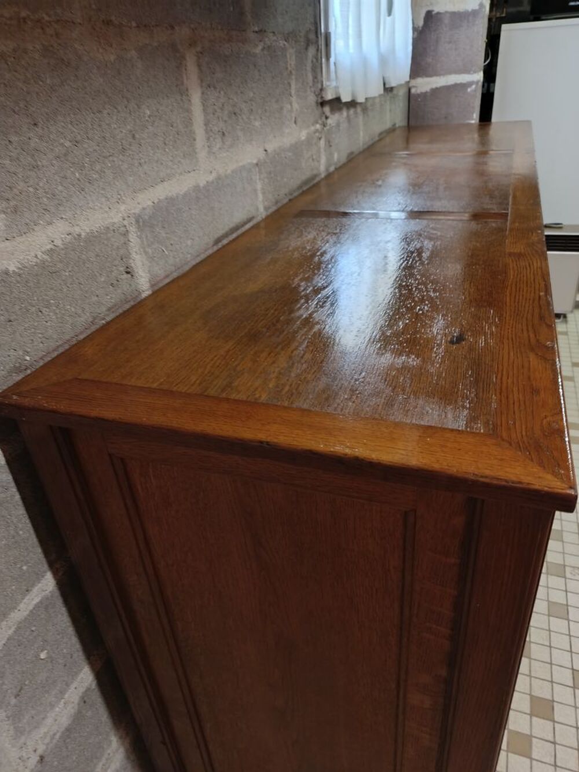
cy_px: 386
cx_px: 290
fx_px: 535
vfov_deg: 71.6
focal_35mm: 24
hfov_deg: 56.8
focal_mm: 5.24
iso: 1305
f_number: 1.7
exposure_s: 1/20
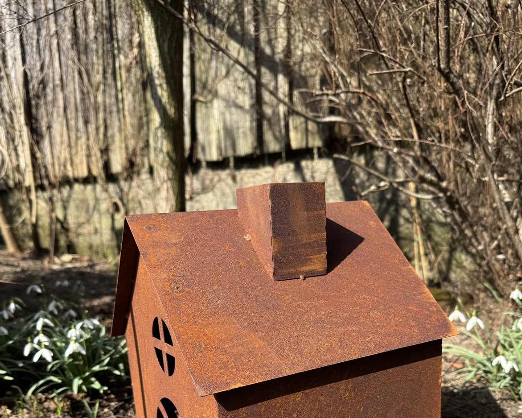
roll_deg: +3.0
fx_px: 494
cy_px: 341
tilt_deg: -12.1
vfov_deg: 43.4
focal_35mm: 32
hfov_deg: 55.7
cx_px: 265
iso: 80
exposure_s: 1/1524
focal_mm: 6.76
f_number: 1.78
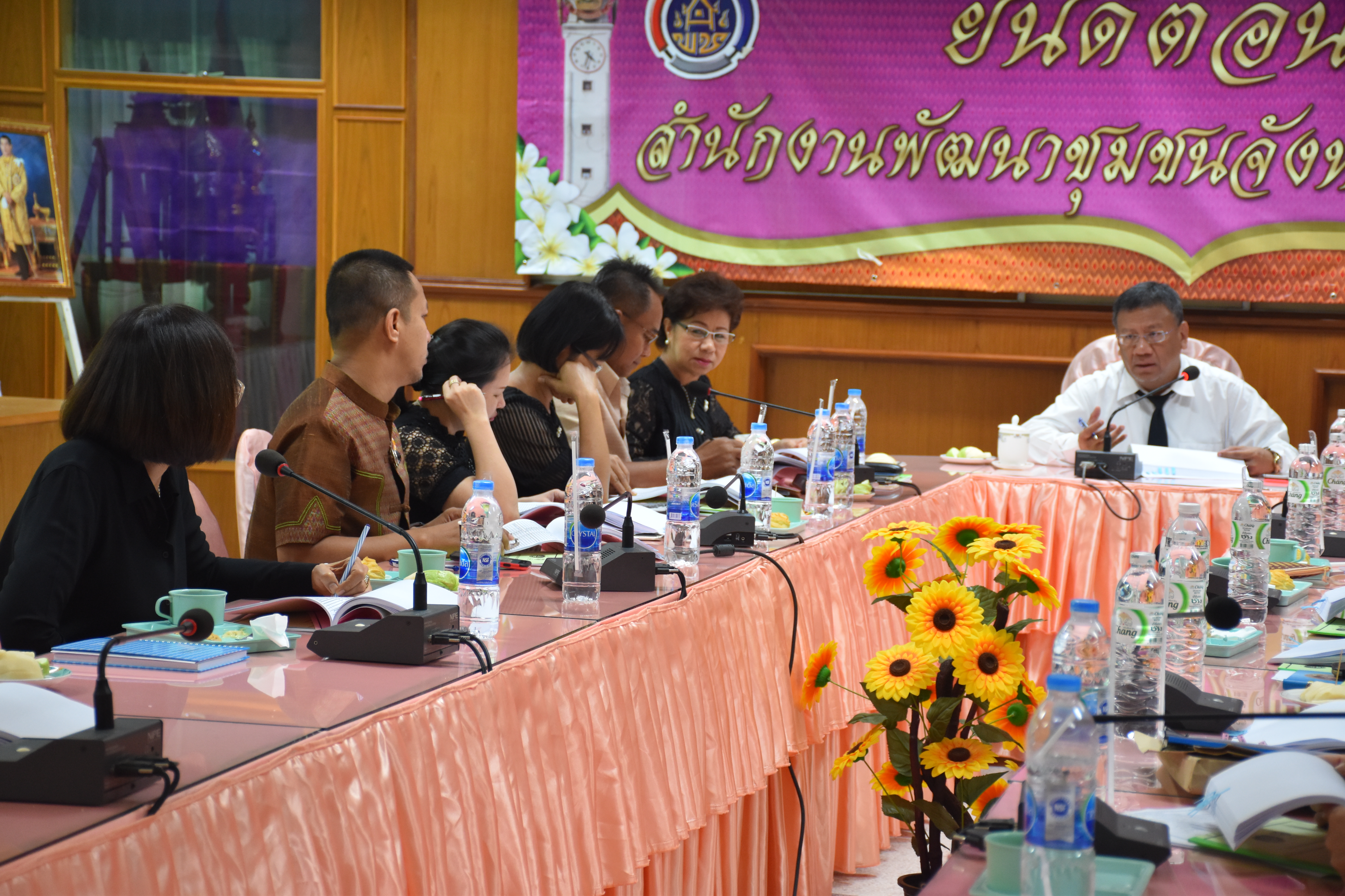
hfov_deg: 22.6
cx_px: 672
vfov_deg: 15.2
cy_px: 448
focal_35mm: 90
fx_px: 3362
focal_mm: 60
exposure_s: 1/60
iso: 1000
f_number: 5
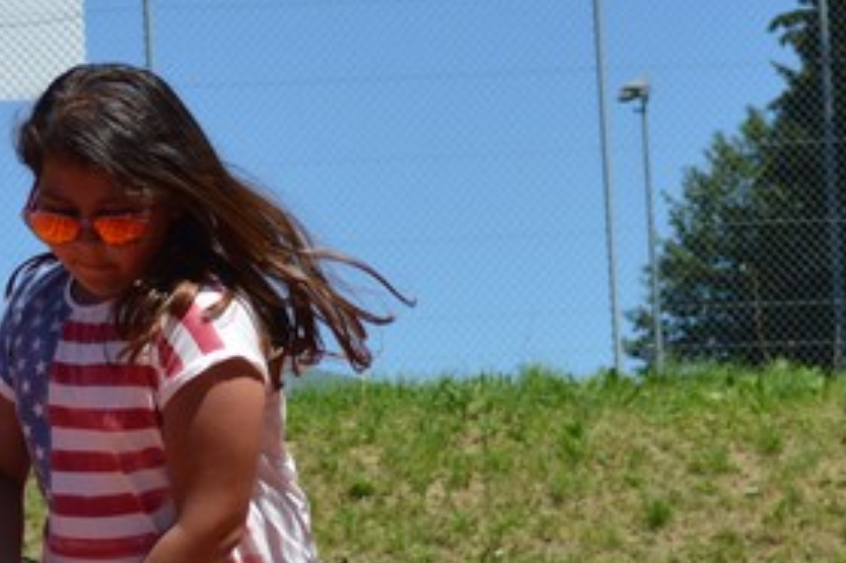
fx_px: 4157
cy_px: 659
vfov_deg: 7.7
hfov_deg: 11.6
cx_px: 161
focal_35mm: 177
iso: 160
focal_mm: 32
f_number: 4.8
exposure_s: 1/1000
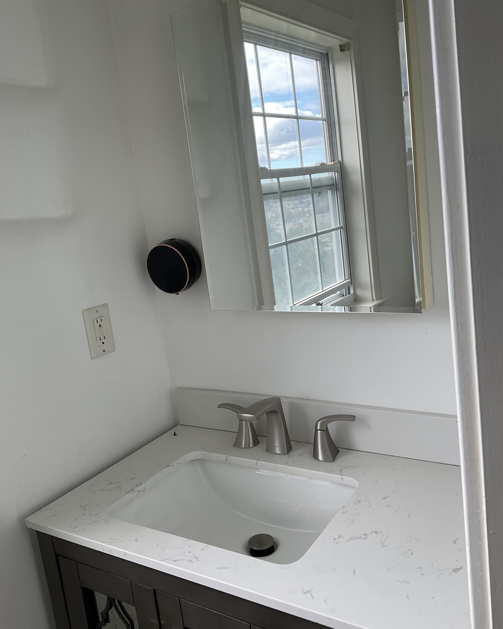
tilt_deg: -11.5
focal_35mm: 31
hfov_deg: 47.1
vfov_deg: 57.2
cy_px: 307
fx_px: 577
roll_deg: +6.9
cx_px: 250
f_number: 1.8
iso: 16
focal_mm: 3
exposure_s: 1/167
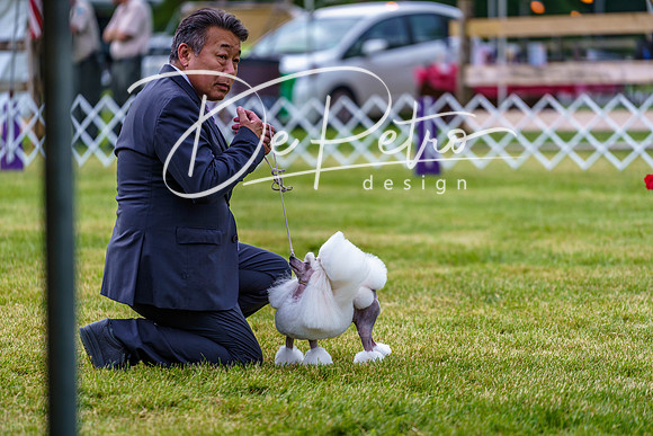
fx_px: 3628
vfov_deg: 6.9
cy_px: 218
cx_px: 326
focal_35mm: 200
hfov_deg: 10.3
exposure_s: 1/500
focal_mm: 200
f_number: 4
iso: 200
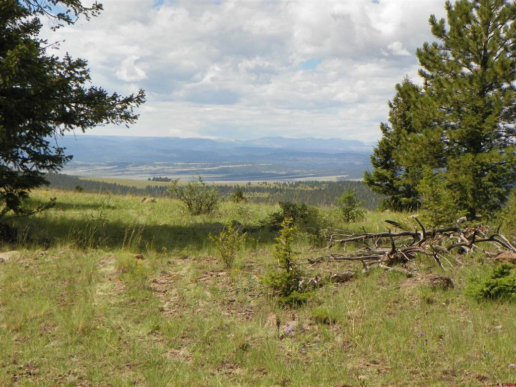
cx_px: 258
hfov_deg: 27.4
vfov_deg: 20.7
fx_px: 1058
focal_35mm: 71
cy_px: 194
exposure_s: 1/400
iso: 64
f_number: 5.6
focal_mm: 12.6
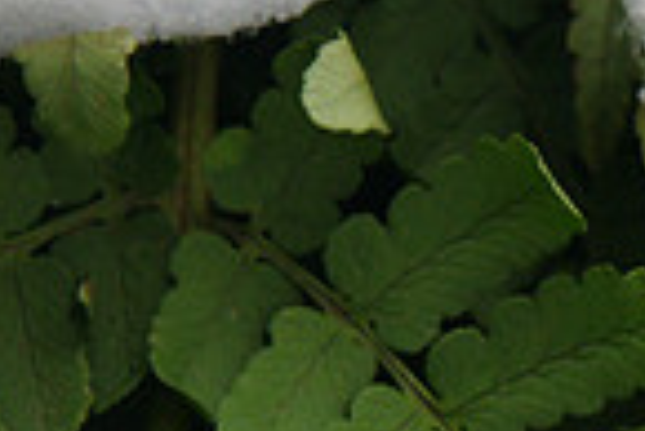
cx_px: 881
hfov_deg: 4.6
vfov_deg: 3.1
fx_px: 8070
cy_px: 633
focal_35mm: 450
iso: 400
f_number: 9
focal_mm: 75
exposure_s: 1/80
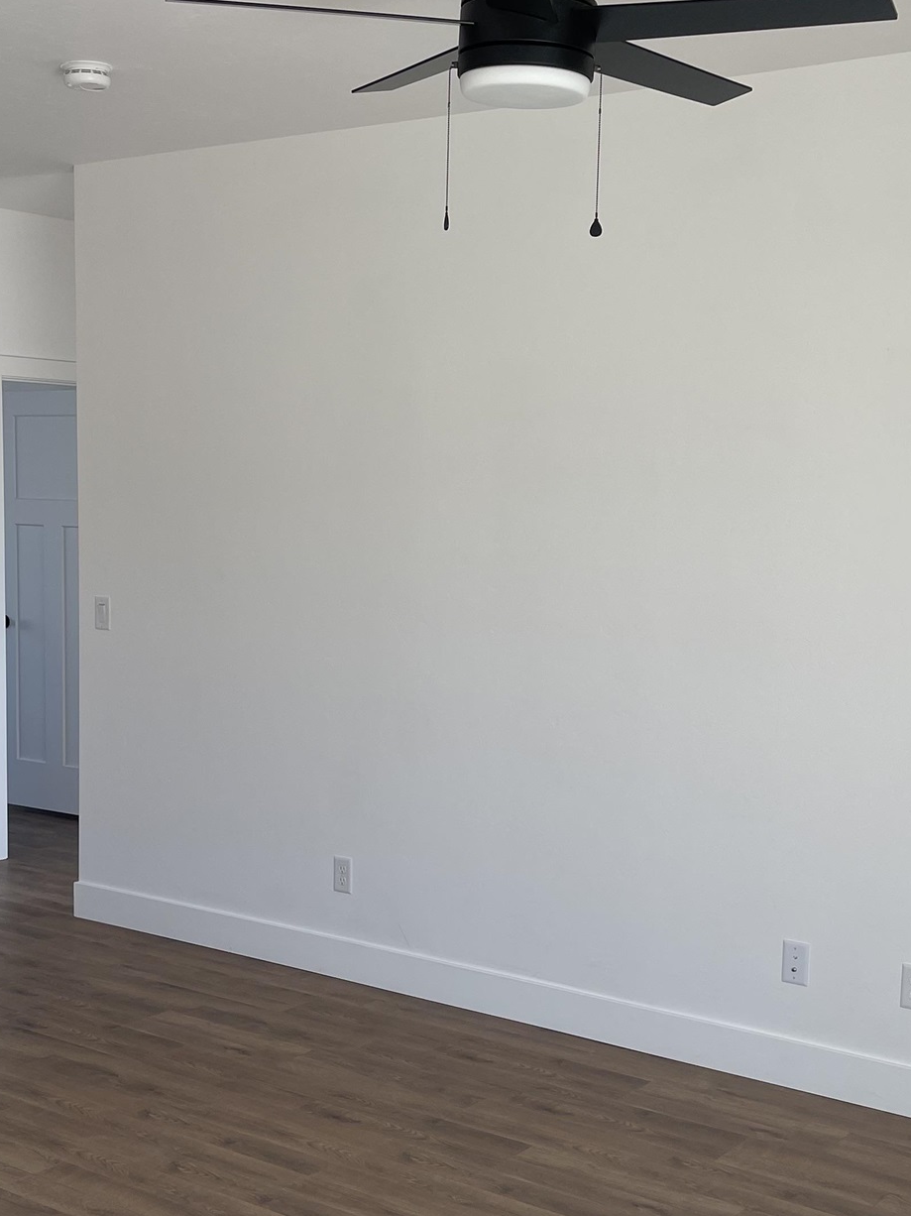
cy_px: 710
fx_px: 1650
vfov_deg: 40.3
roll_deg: -0.5
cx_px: 414
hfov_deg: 30.9
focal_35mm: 47
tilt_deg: -6.9
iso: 32
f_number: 1.6
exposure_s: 1/300
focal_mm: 5.1
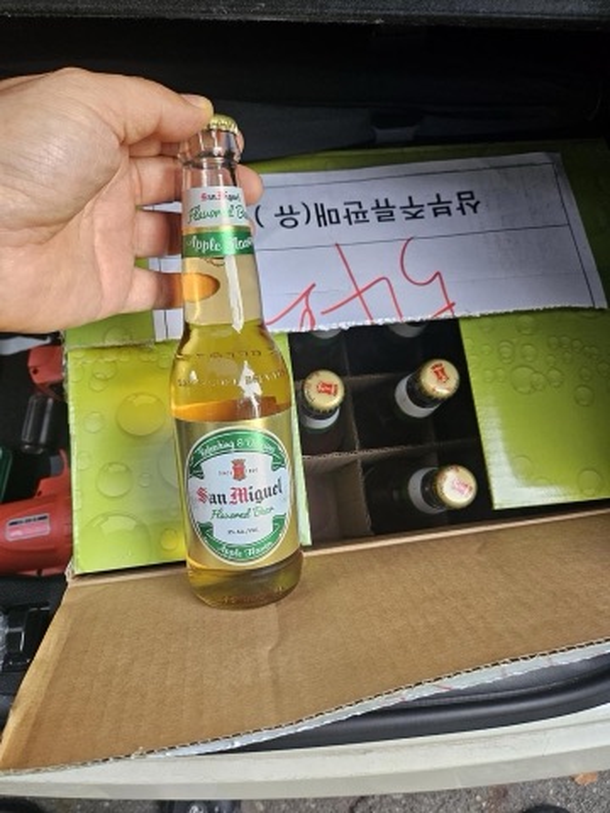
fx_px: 564
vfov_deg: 71.6
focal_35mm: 24
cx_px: 305
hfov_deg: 56.8
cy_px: 406
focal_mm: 5
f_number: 1.8
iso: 200
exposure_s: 1/120
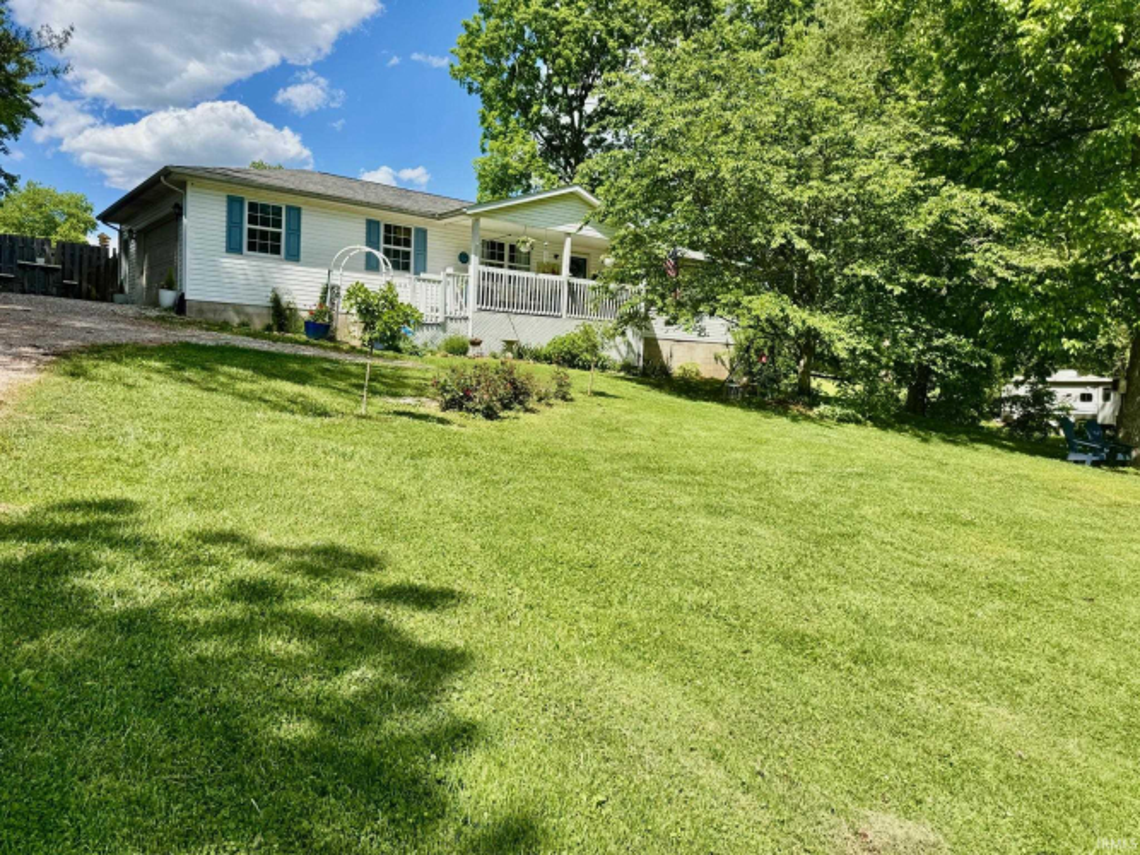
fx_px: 790
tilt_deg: -4.2
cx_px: 570
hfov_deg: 71.6
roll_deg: -2.3
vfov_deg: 56.8
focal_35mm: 24
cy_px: 428
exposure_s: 1/3413
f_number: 1.78
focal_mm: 6.76
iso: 80
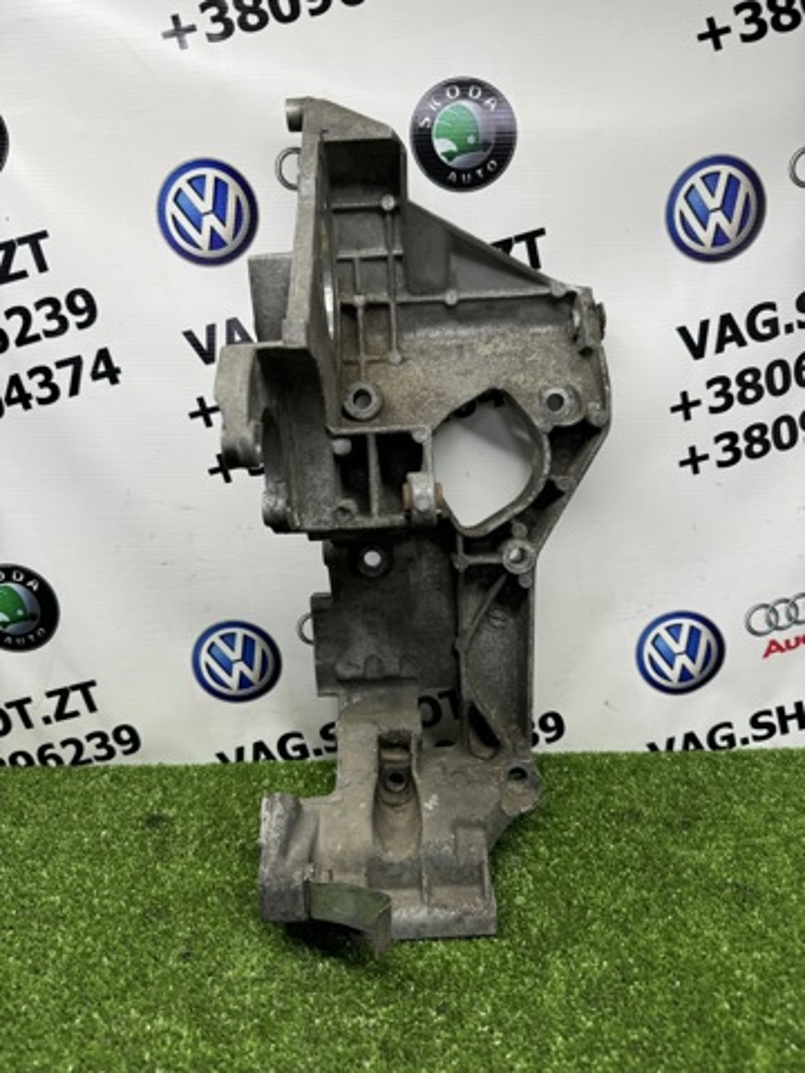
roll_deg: +0.3
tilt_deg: -12.3
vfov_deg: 71.6
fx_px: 744
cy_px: 536
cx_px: 402
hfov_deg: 56.8
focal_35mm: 24
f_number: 1.78
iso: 64
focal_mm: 6.76
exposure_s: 1/127
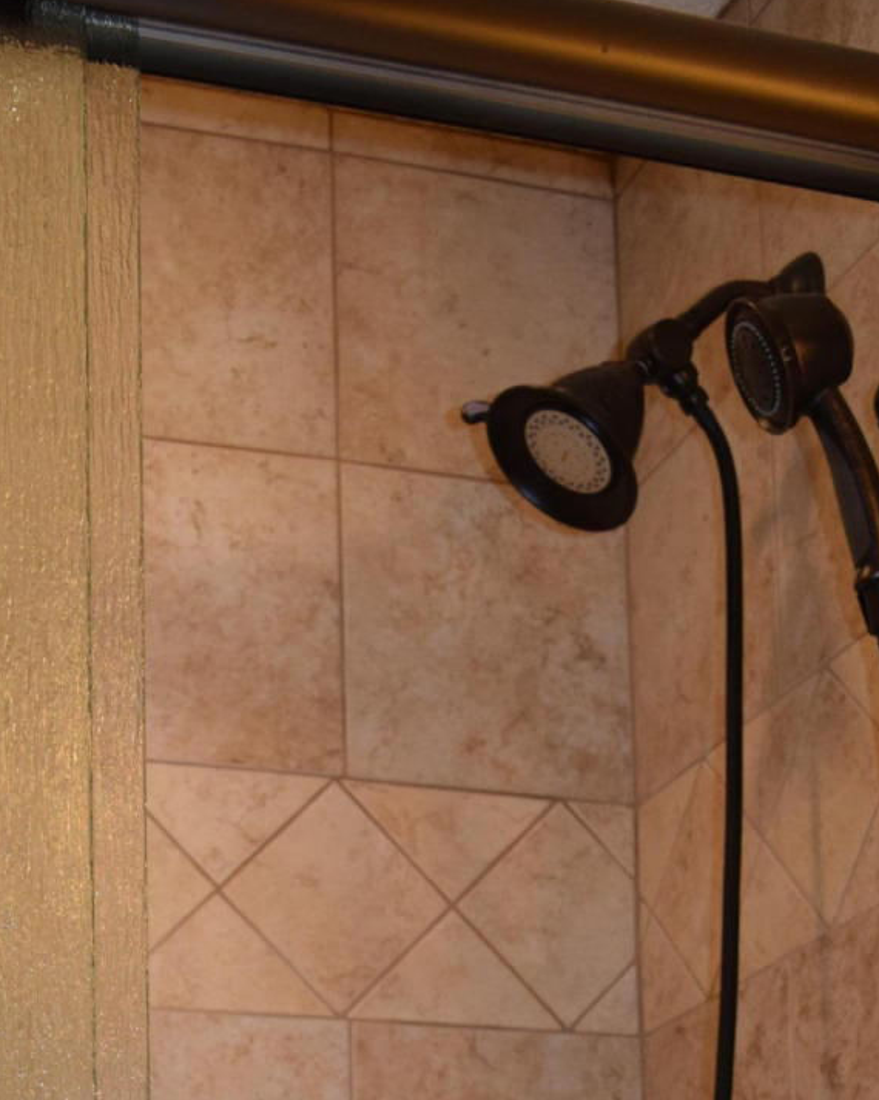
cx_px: 331
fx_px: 2570
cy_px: 1496
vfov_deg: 21.4
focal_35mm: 79
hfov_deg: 19.4
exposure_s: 1/60
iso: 800
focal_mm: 20
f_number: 3.8
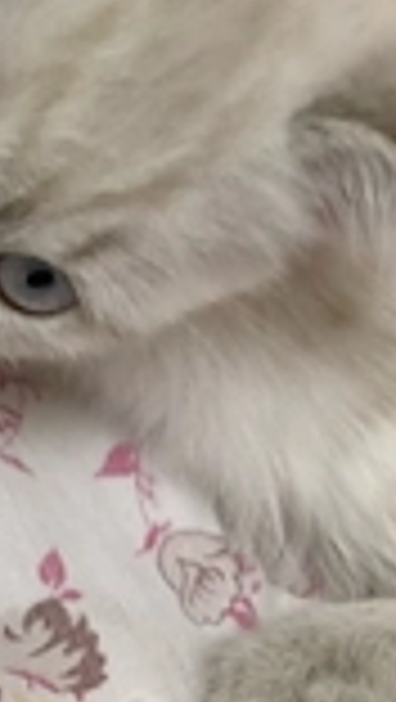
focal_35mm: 78
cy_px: -68
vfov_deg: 25.2
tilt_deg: -38.9
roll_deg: -18.0
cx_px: -94
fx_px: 1453
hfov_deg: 14.9
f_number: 1.8
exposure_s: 1/50
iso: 80
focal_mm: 3.99
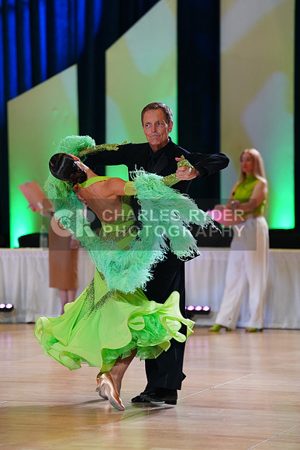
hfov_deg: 9.7
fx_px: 1761
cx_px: 150
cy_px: 225
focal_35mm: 141
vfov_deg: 14.5
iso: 2000
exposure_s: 1/400
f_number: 2.8
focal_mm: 141
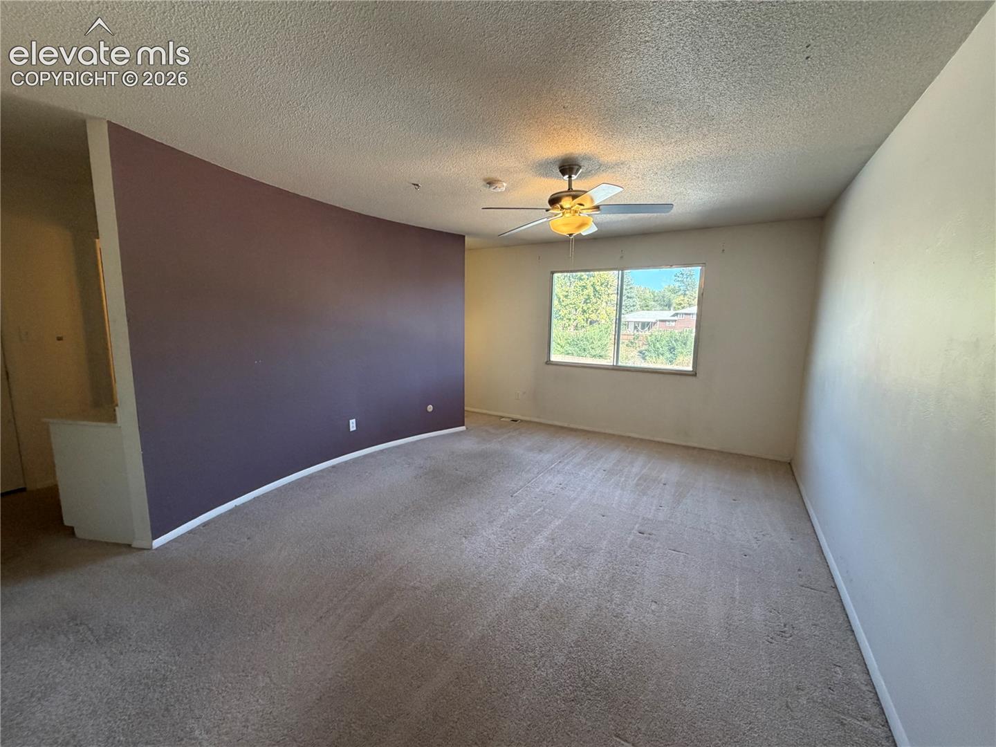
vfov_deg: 85.7
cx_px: 498
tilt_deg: -8.1
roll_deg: -0.4
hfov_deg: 102.1
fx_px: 403
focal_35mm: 14
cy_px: 374
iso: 250
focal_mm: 2.22
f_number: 2.2
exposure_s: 1/121
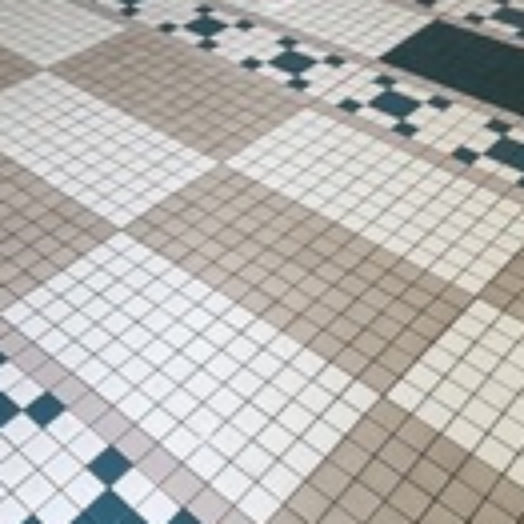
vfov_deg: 21.1
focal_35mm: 63
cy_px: -348
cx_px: 166
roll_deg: +0.7
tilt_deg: -7.0
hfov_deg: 27.1
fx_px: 1079
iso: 200
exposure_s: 1/60
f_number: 2.2
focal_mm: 2.22
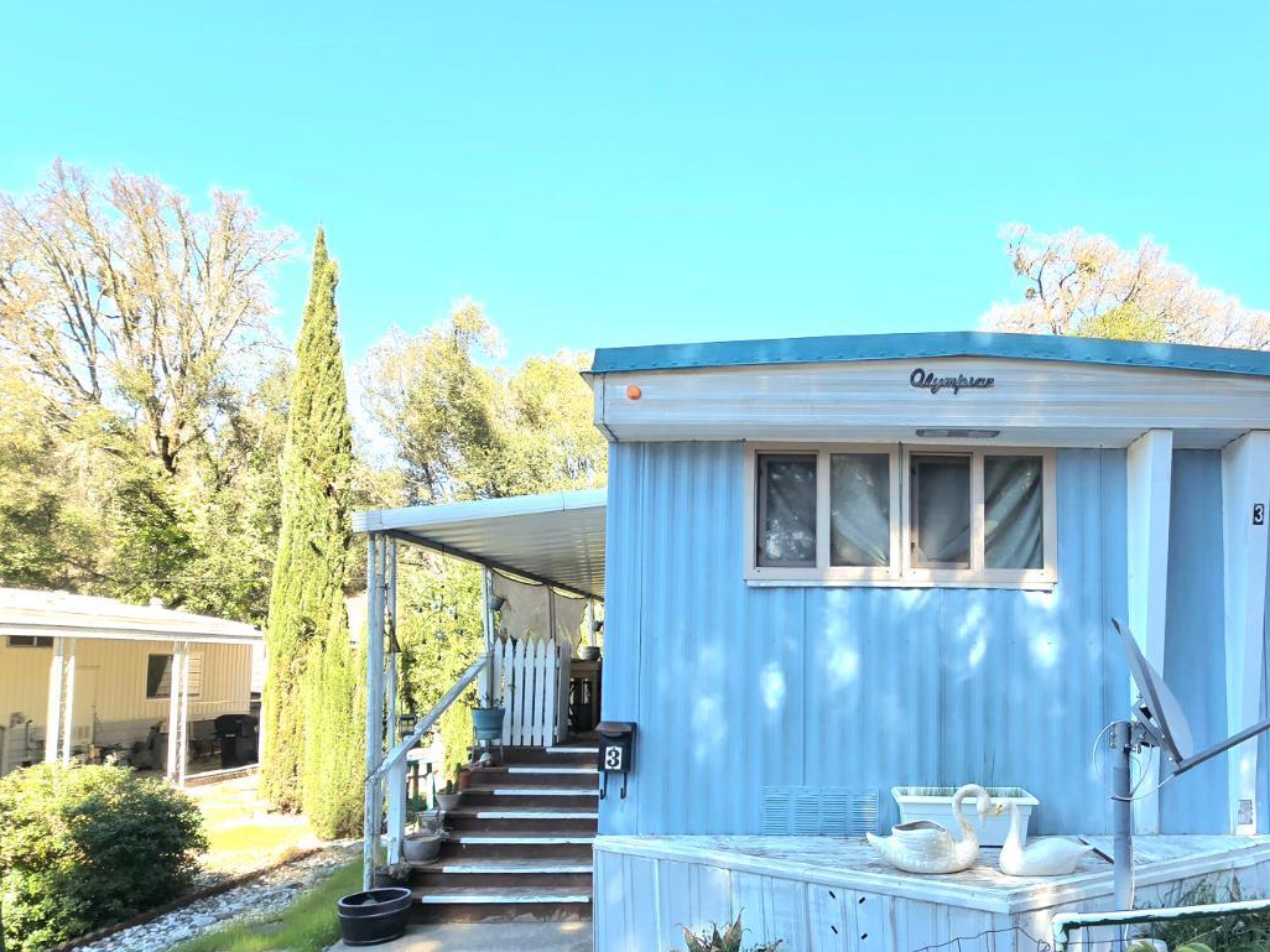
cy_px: 618
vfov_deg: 67.2
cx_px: 826
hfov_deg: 82.4
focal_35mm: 19
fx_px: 697
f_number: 2.2
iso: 50
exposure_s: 1/625
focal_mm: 2.2
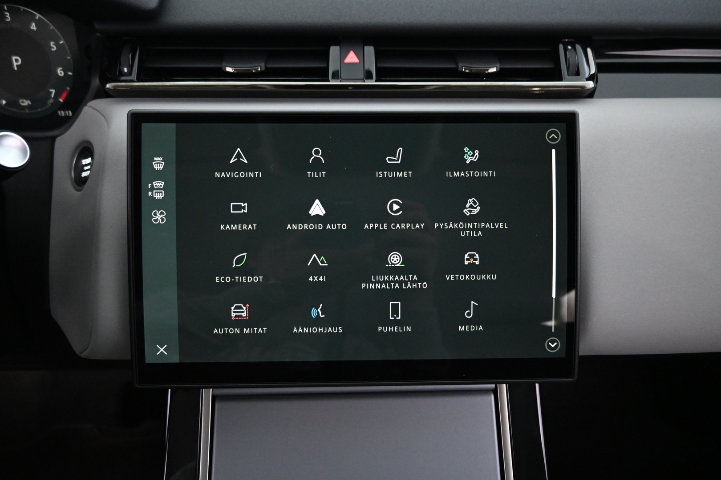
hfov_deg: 73.7
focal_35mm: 24
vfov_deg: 53.1
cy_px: 240
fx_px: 481
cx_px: 360
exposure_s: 1/25
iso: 4000
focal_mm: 16
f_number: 3.5
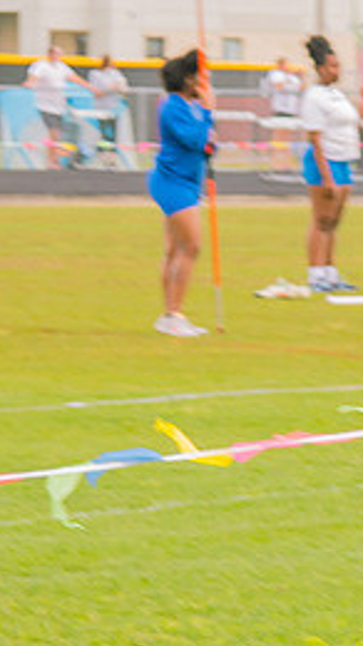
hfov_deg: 3.0
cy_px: 363
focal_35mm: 406
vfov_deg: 5.3
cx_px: 536
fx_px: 6956
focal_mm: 82
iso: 200
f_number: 4
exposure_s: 1/200
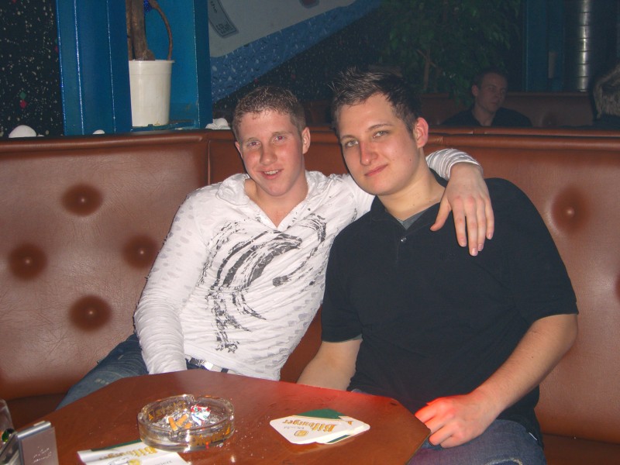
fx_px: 824
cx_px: 310
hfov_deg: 41.2
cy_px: 232
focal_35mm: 46
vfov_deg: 31.5
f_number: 3.1
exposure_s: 1/60
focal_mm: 9.5
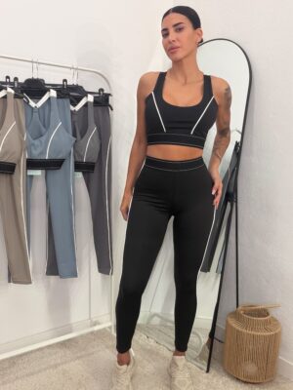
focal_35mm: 30
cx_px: 146
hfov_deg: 46.8
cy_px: 195
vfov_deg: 60.0
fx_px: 339
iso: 64
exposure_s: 1/81
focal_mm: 2.71
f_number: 1.9
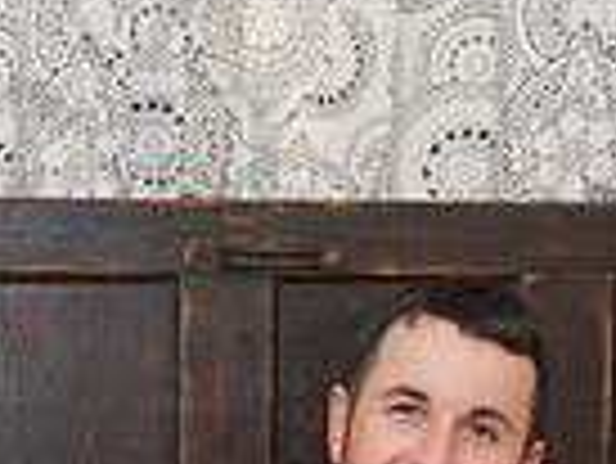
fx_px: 2280
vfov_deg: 10.9
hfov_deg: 15.1
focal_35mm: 128
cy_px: 800
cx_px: 4
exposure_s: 1/320
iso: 800
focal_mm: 31.5
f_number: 4
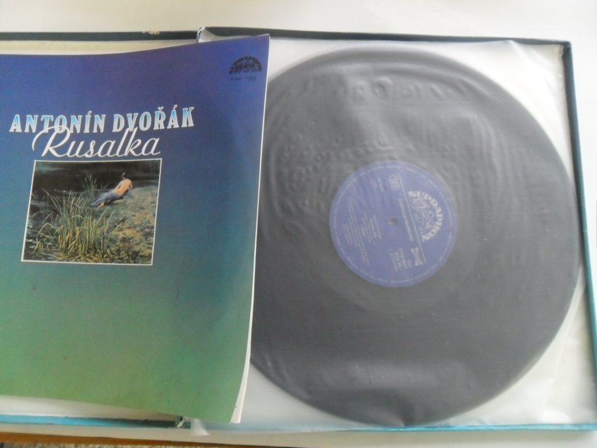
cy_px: 224
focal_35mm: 27
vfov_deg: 51.4
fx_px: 466
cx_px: 298
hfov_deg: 65.3
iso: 400
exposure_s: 1/20
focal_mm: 4.9
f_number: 3.5
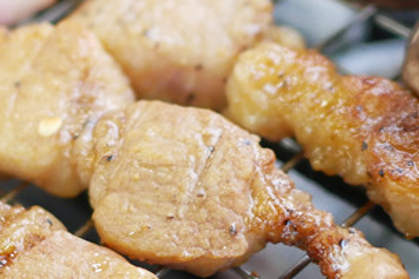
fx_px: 1199
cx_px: 8
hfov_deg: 19.3
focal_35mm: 103
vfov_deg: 13.2
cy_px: 239
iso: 800
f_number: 1.7
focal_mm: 15
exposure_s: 1/60
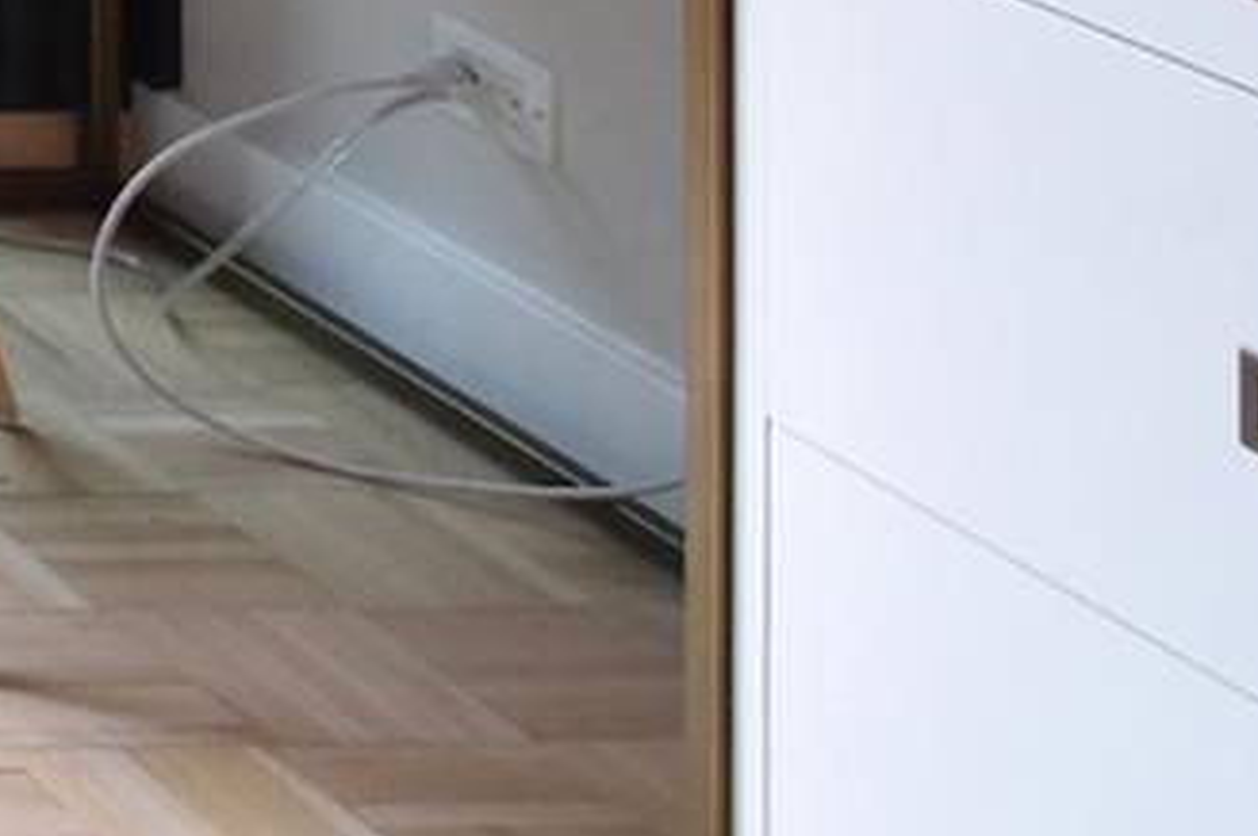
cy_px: -1331
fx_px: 3600
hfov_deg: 12.3
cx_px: -2244
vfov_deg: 10.8
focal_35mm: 103
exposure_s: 1/25
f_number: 11
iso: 640
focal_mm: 11
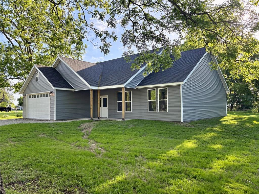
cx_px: 130
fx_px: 195
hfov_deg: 67.3
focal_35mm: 26
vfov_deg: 53.1
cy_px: 97
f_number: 1.6
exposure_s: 1/654
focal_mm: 5.96
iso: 64
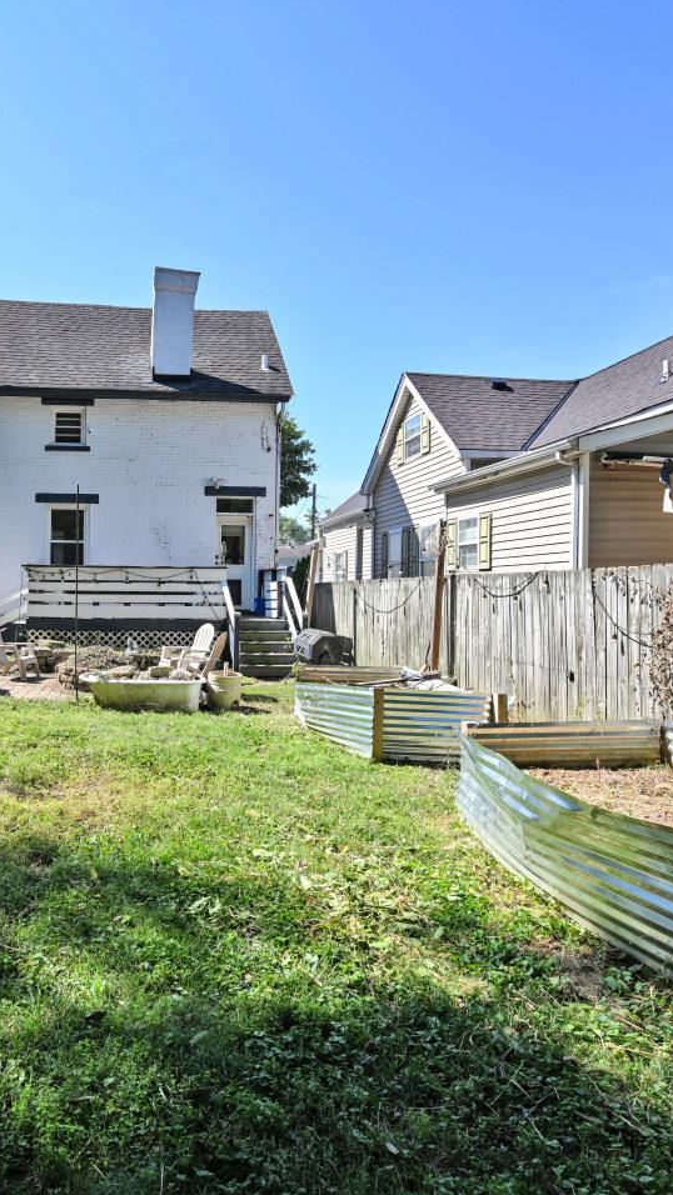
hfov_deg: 47.2
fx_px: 729
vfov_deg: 78.7
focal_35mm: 23
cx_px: 146
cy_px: 601
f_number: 6.3
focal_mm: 14
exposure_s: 1/320
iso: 100
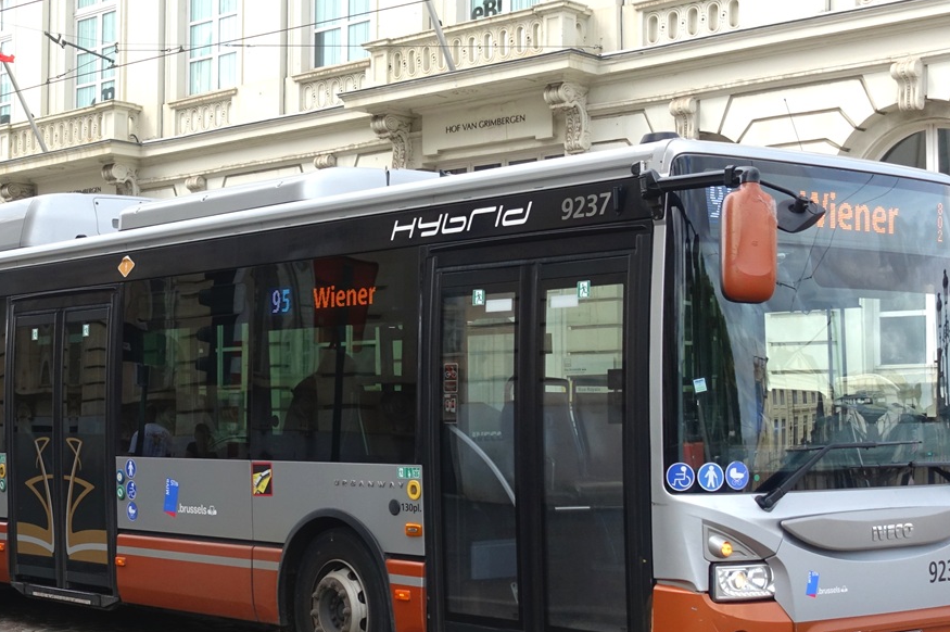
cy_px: 330
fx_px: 1582
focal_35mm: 60
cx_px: 276
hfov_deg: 33.0
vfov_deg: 22.6
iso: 200
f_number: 2.8
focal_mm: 13.34
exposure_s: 1/1600
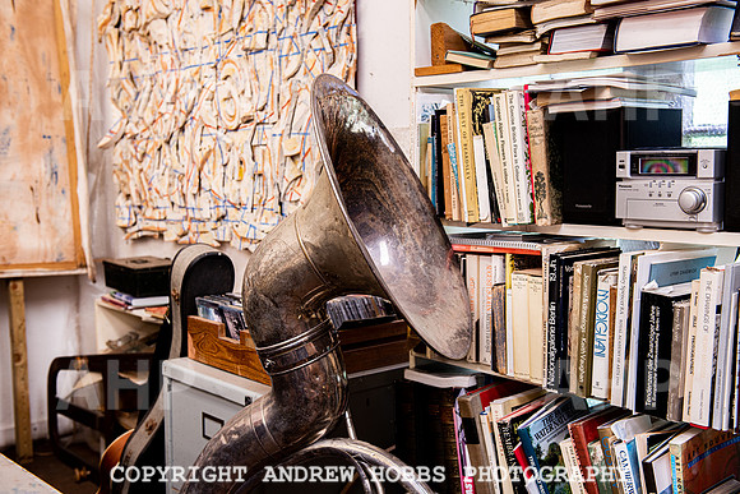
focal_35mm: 44
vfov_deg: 30.5
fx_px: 905
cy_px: 247
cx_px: 370
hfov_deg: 44.5
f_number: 5.6
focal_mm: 44
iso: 64
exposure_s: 1/8
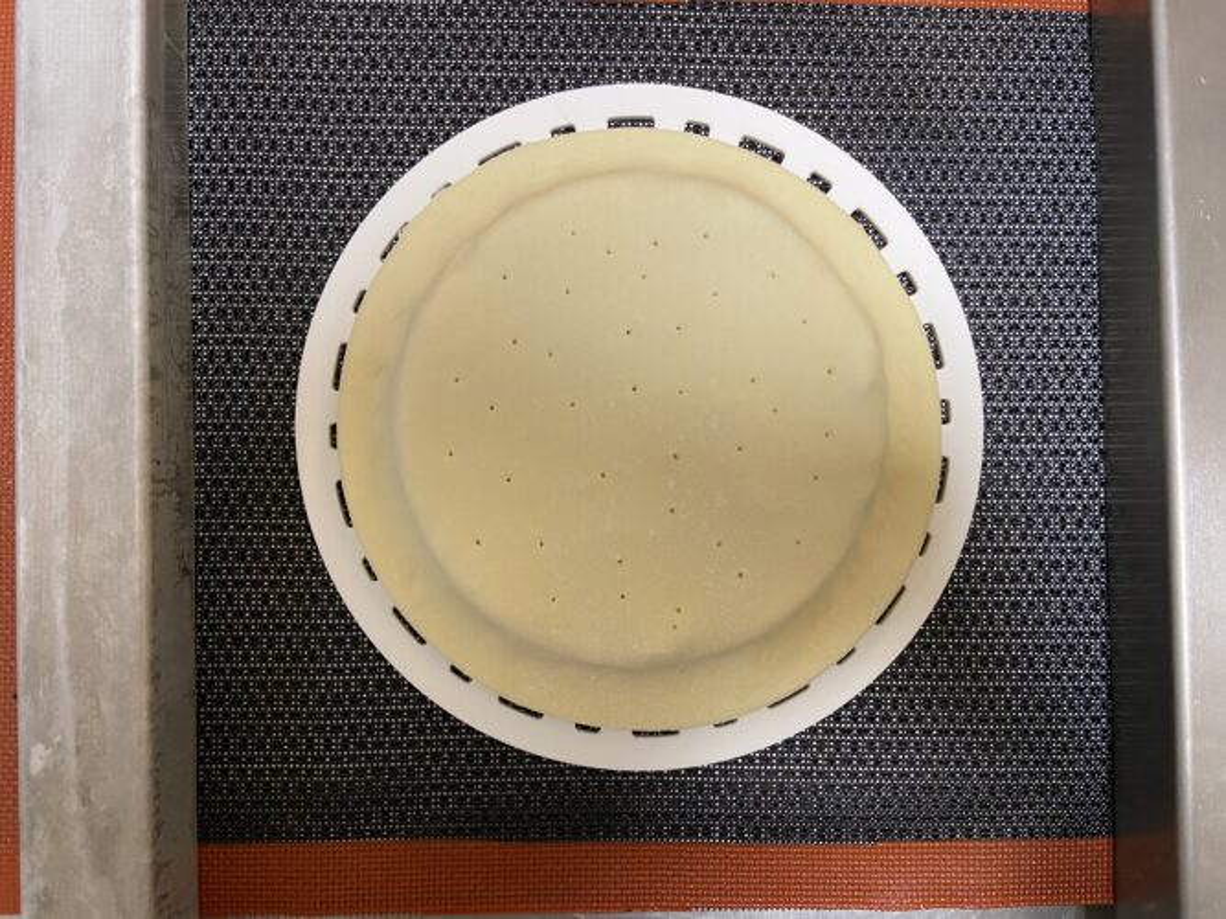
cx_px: 613
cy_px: 460
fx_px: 921
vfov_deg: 53.0
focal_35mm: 26
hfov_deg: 67.3
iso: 200
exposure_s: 1/50
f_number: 1.8
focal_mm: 4.25
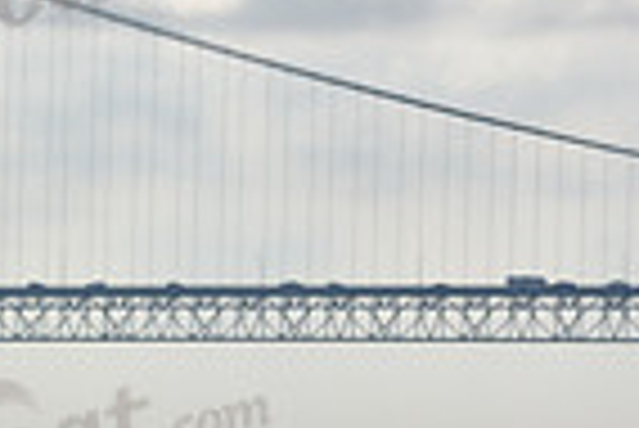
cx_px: -594
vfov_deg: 2.7
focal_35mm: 510
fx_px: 9062
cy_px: 304
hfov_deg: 4.0
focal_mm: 125
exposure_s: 1/1600
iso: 250
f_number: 8
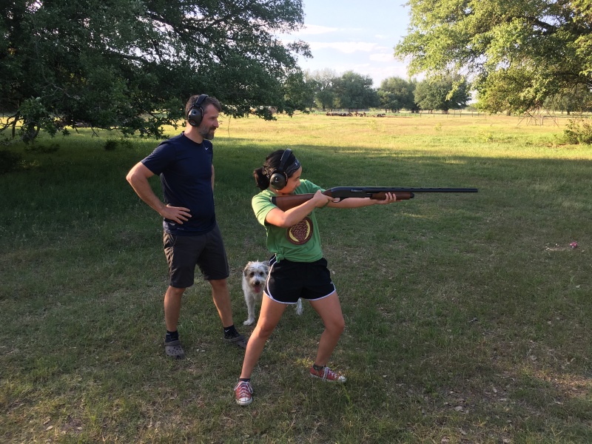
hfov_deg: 61.7
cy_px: 222
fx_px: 496
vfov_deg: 48.2
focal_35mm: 29
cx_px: 296
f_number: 2.2
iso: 25
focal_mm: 4.15
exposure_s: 1/191
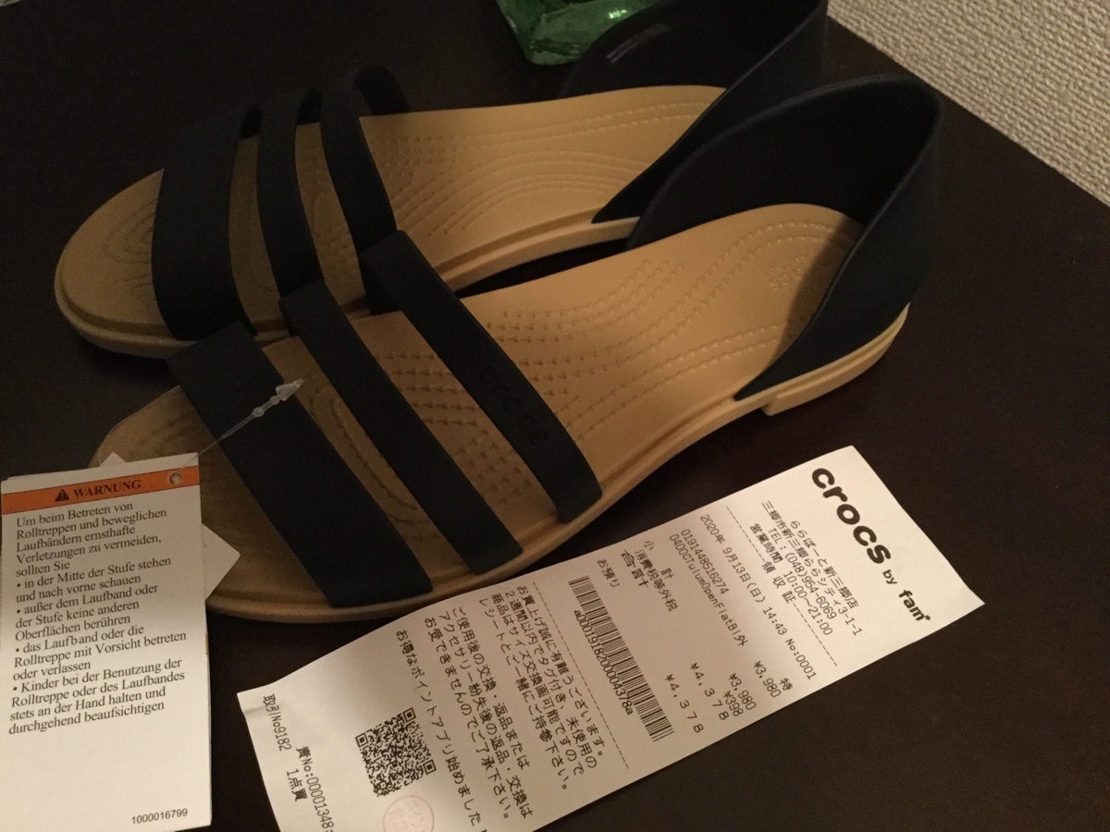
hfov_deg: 58.4
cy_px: 416
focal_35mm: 31
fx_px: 994
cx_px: 555
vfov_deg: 45.4
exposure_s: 1/15
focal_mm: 3.3
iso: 500
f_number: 2.4
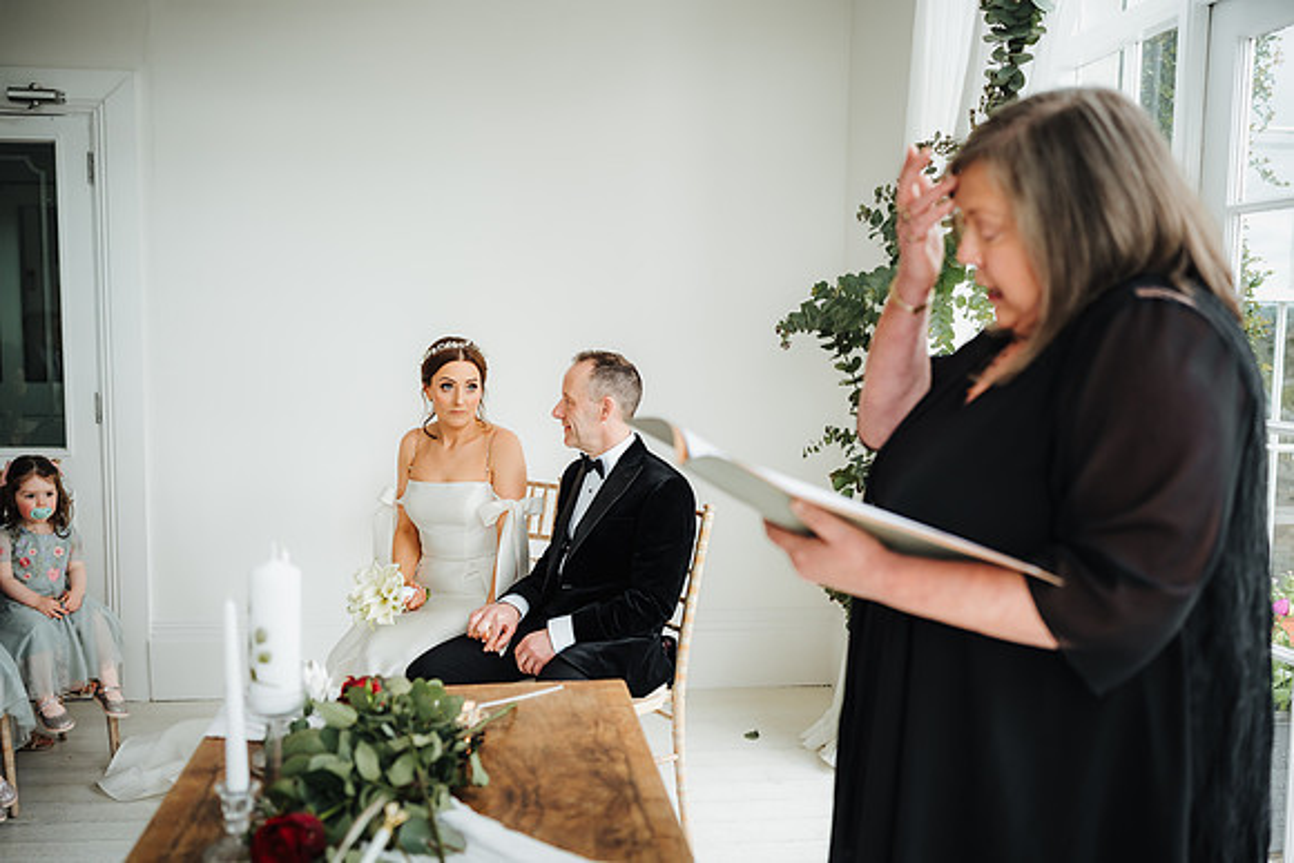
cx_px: 647
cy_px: 432
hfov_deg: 54.4
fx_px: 1258
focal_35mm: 35
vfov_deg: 37.9
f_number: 2.2
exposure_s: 1/200
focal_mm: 35
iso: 200
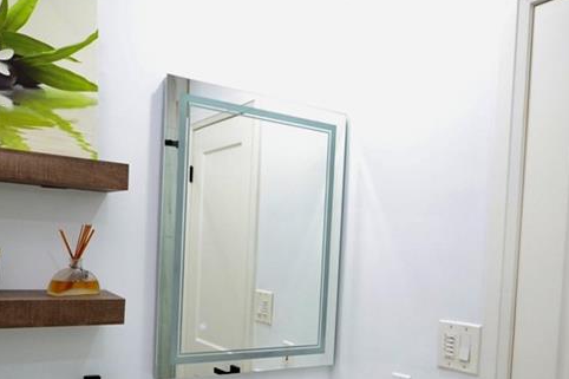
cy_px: 275
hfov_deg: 54.4
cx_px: 279
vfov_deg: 37.0
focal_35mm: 35
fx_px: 554
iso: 800
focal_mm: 11
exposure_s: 1/60
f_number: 5.6
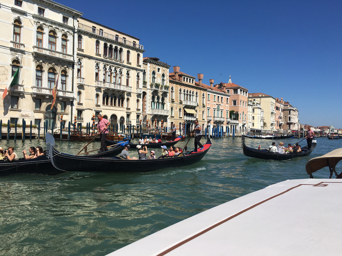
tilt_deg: +2.6
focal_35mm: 29
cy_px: 128
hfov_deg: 61.7
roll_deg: -0.3
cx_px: 171
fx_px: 287
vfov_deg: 48.2
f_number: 2.2
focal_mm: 4.15
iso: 25
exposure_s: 1/2959
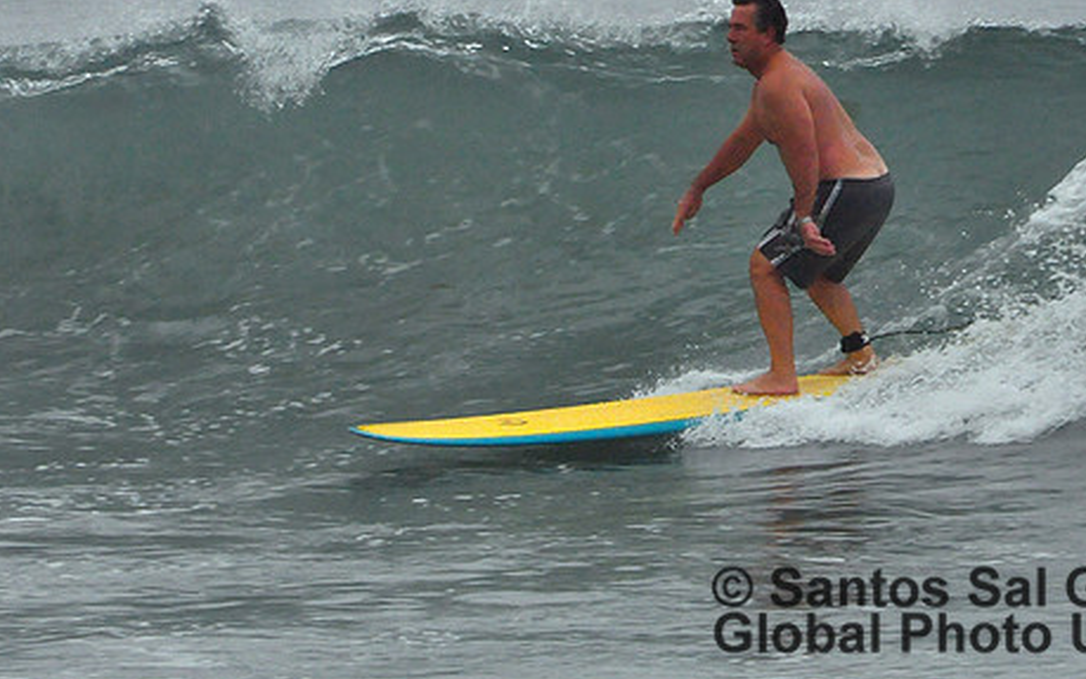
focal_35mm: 1062
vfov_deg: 1.2
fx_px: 31436
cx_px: 677
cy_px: 263
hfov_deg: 2.0
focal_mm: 550
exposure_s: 1/500
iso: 1250
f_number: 13
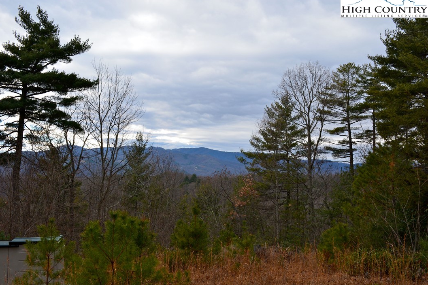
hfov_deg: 51.9
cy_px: 142
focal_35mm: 37
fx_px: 440
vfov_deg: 35.9
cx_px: 209
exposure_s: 1/250
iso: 360
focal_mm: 24
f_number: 10
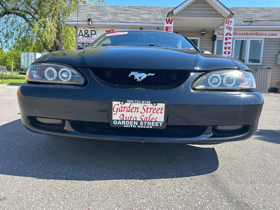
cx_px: 140
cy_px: 105
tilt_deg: -6.5
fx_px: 210
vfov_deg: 53.1
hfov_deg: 67.3
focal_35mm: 26
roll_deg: -2.4
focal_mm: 5.7
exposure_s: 1/1171
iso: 50
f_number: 1.5
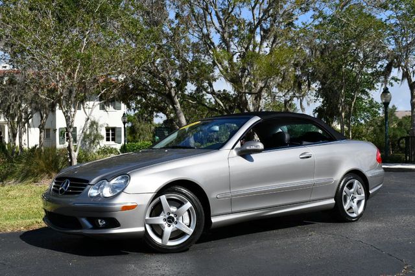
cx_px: 208
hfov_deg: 43.6
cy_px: 138
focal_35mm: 45
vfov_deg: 29.8
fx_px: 518
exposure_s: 1/320
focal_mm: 30
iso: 100
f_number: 9
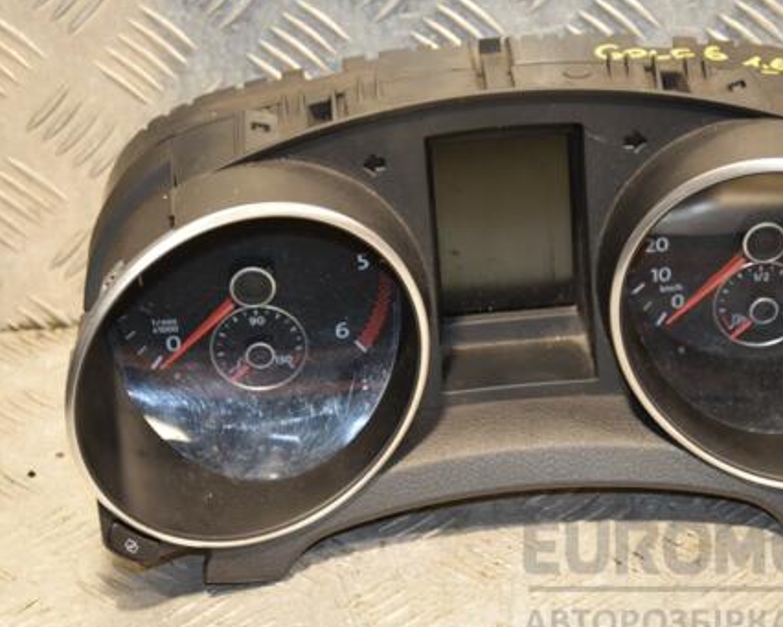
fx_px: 2851
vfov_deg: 12.5
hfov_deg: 15.6
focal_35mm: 123
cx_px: 489
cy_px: 302
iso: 800
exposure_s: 1/100
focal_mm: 62
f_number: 5.3
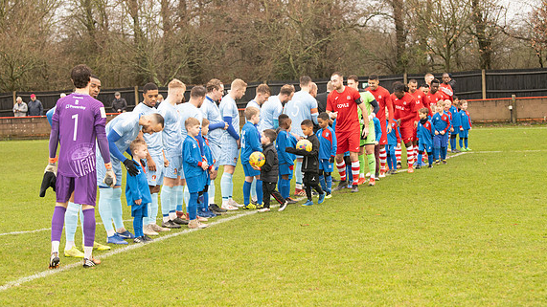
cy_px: 166
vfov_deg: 14.6
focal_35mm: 83
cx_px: 275
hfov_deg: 25.6
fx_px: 1204
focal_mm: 78
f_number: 5
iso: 2000
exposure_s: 1/250
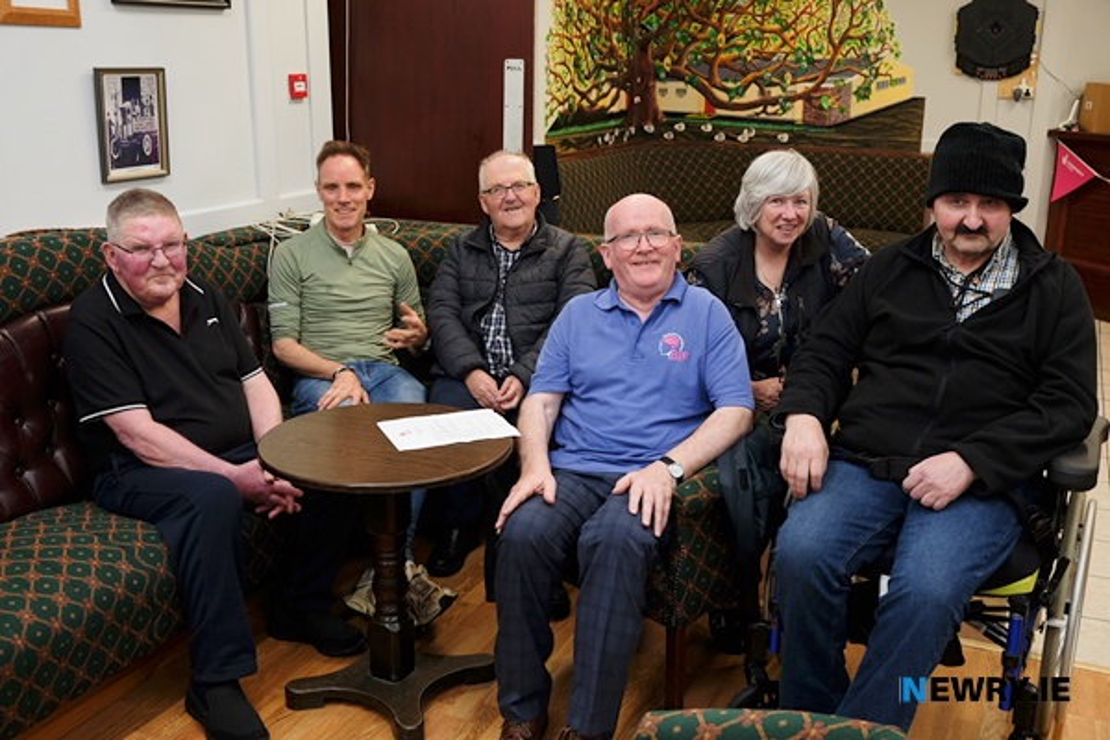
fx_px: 1110
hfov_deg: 53.1
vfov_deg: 36.9
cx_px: 555
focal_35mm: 36
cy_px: 370
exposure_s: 1/125
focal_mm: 24.3
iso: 400
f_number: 3.6
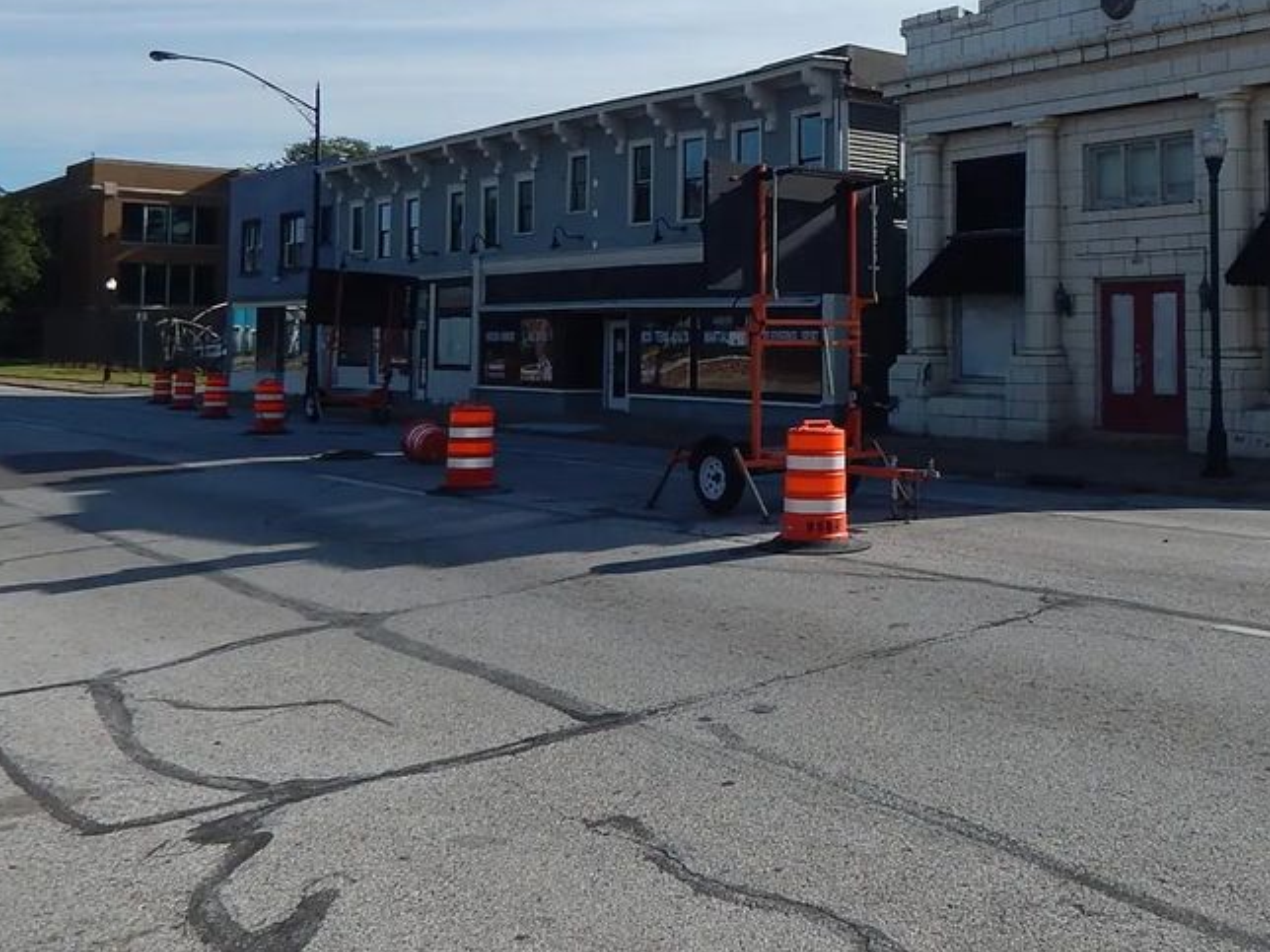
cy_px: 260
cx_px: 899
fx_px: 1284
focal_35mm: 35
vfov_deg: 39.8
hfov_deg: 51.1
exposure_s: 1/640
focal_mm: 4
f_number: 6
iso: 125
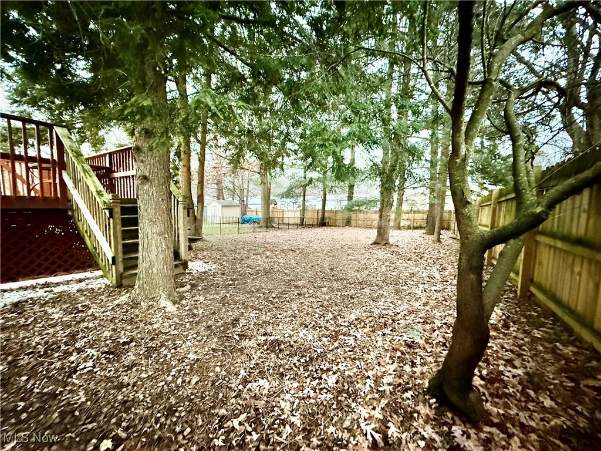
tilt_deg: -5.5
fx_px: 243
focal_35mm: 14
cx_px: 300
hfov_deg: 102.1
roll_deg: -0.2
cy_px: 226
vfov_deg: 85.7
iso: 1250
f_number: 2.2
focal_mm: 2.22
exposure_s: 1/40
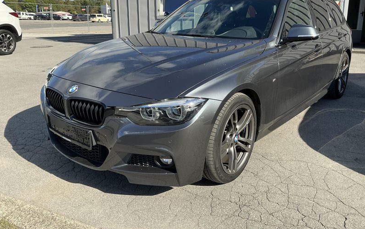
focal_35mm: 30
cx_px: 183
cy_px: 92
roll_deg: -0.1
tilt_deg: -13.0
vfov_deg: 41.7
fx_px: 299
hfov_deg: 62.9
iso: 25
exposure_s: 1/978
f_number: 1.8
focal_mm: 3
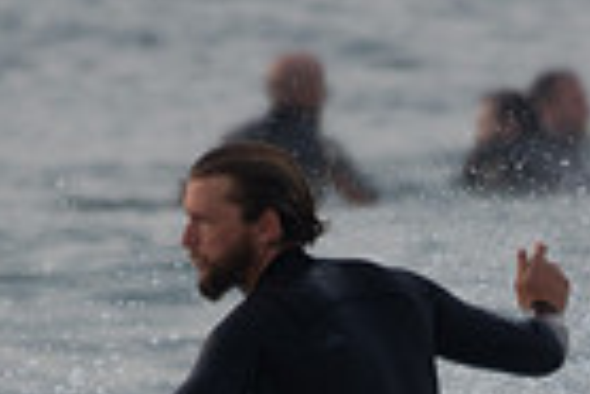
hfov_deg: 0.9
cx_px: 437
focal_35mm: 2259
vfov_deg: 0.6
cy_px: 646
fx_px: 37061
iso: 250
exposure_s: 1/800
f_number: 5.6
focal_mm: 360
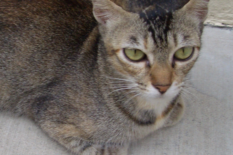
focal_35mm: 88
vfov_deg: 15.5
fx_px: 569
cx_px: 52
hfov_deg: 22.8
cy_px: 78
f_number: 2.8
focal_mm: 6.8
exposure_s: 1/60
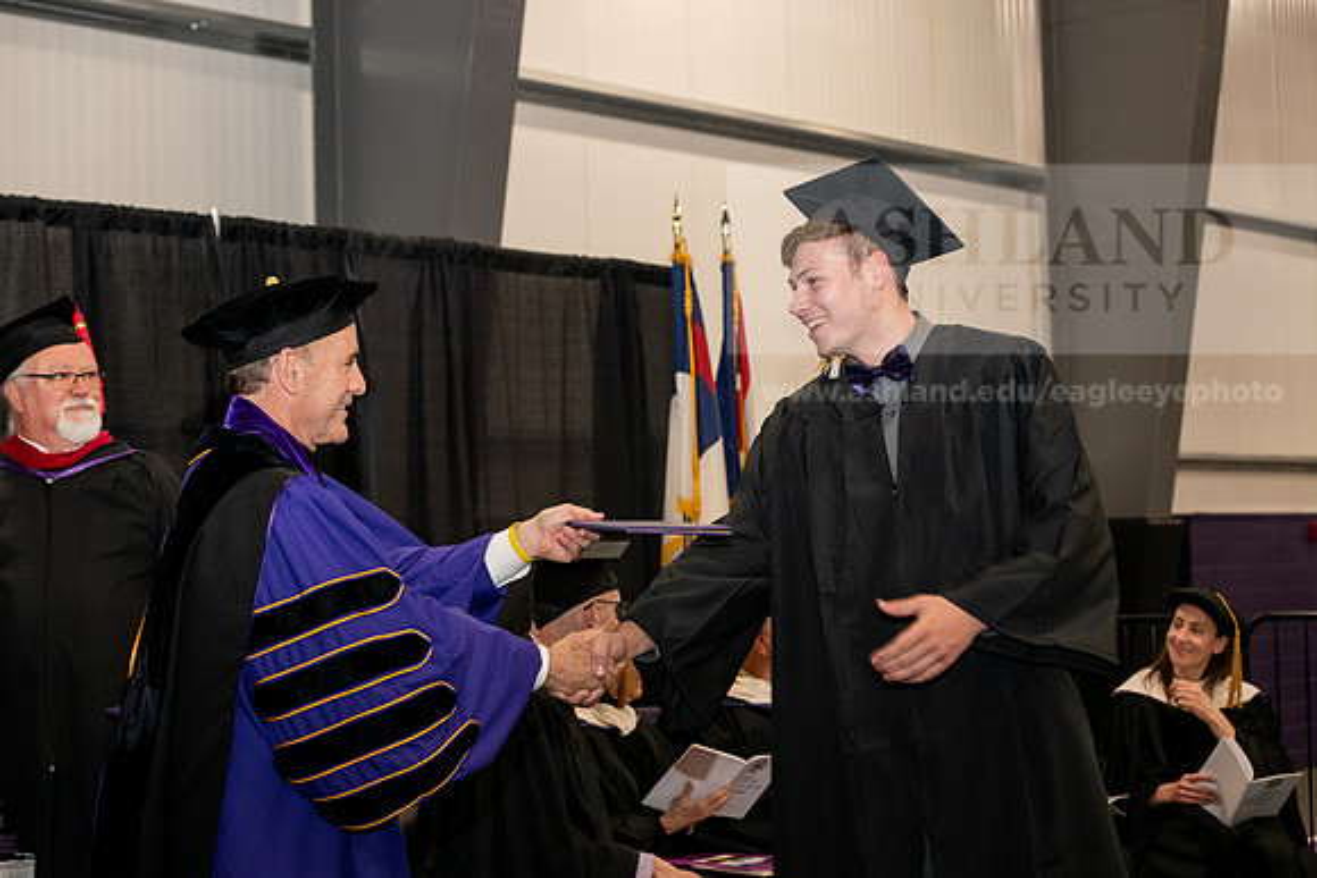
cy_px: 439
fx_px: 2561
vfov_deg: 19.5
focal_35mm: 70
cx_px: 658
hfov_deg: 28.8
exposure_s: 1/200
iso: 2500
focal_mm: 70
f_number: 5.6
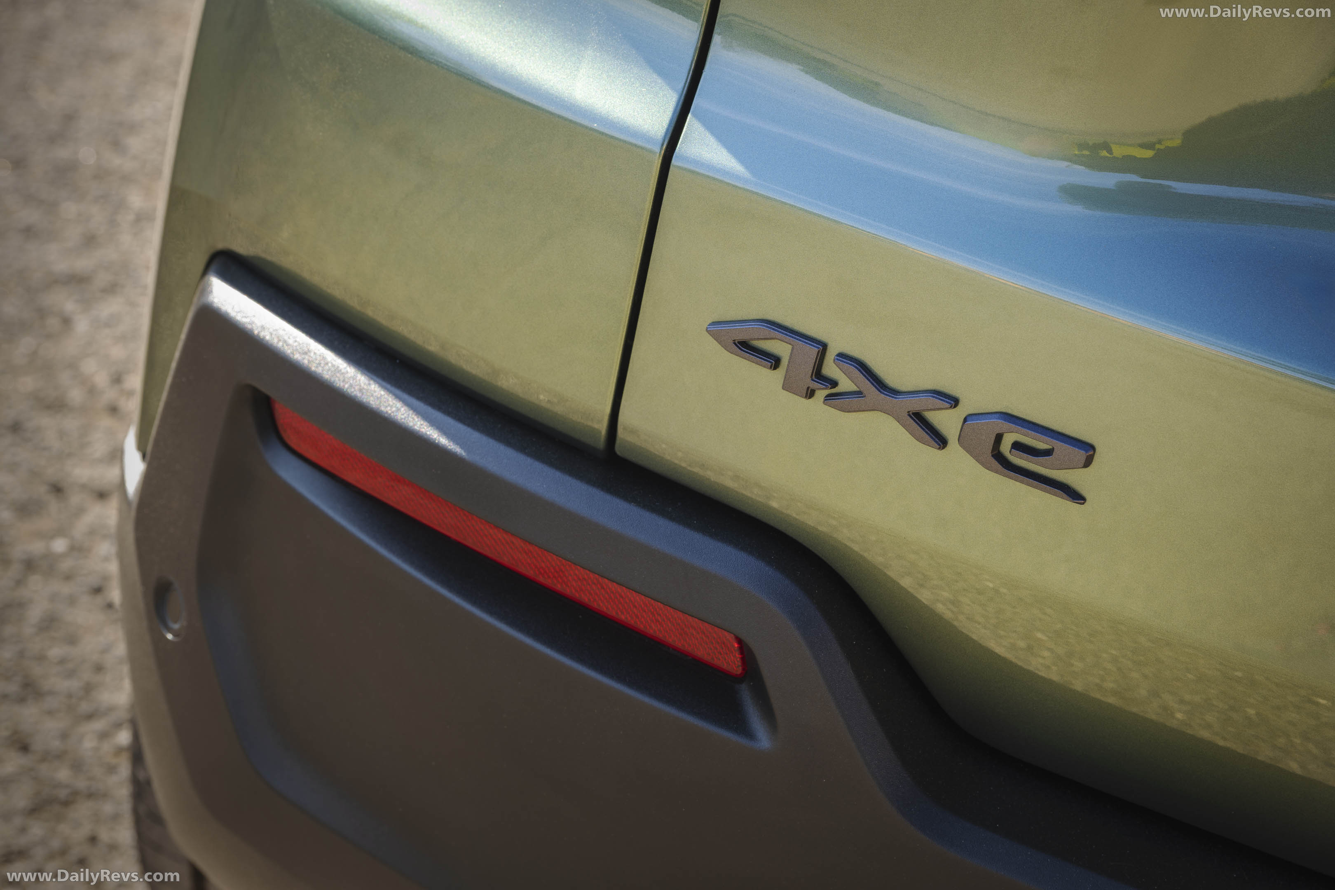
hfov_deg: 28.8
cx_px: 668
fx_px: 2596
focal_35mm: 70
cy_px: 445
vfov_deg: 19.5
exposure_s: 1/40
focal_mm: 70
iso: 100
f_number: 8
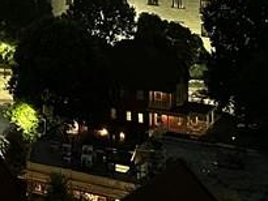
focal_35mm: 120
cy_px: -181
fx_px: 930
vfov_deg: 11.3
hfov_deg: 15.2
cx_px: -137
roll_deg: +0.1
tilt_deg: +2.1
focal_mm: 6.86
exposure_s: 1/30
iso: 1600
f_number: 1.78
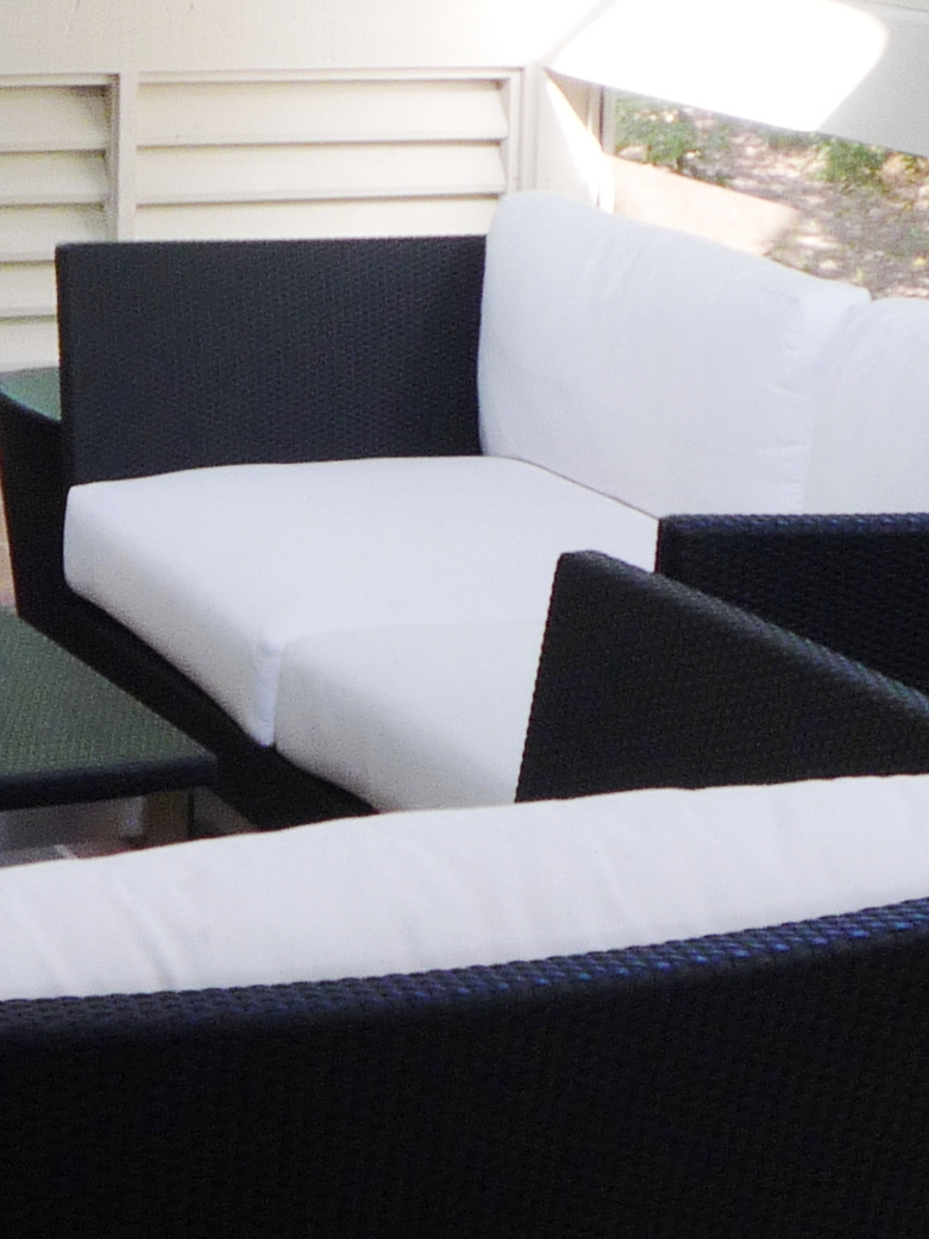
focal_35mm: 96
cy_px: 368
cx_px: 271
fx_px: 3437
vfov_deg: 20.3
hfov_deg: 15.3
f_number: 3.3
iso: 100
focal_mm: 5.2
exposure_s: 1/30
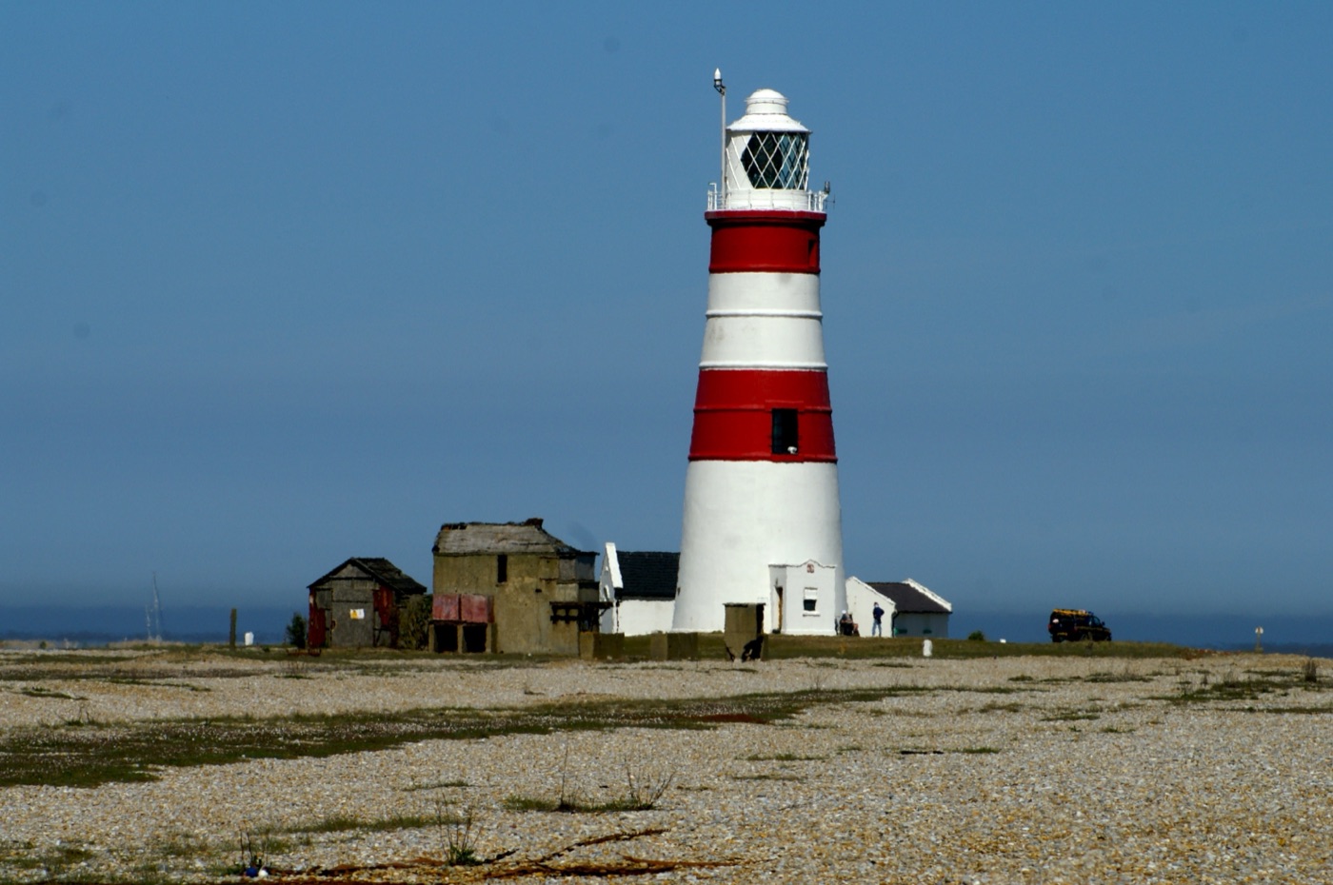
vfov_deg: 6.1
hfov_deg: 9.2
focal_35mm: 225
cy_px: 442
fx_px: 8321
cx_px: 666
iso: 200
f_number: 11
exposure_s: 1/1000
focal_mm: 150
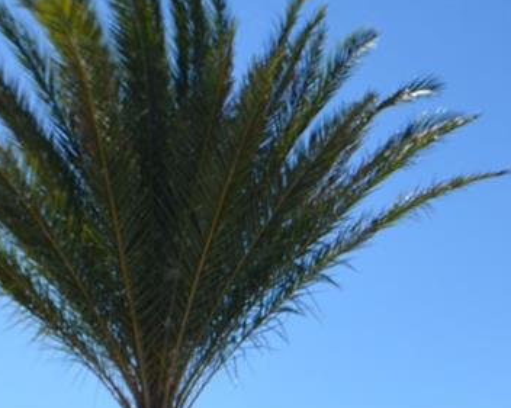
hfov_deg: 13.8
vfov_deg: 11.3
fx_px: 1934
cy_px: 714
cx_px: 839
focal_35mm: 128
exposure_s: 1/320
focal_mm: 20
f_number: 9
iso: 100
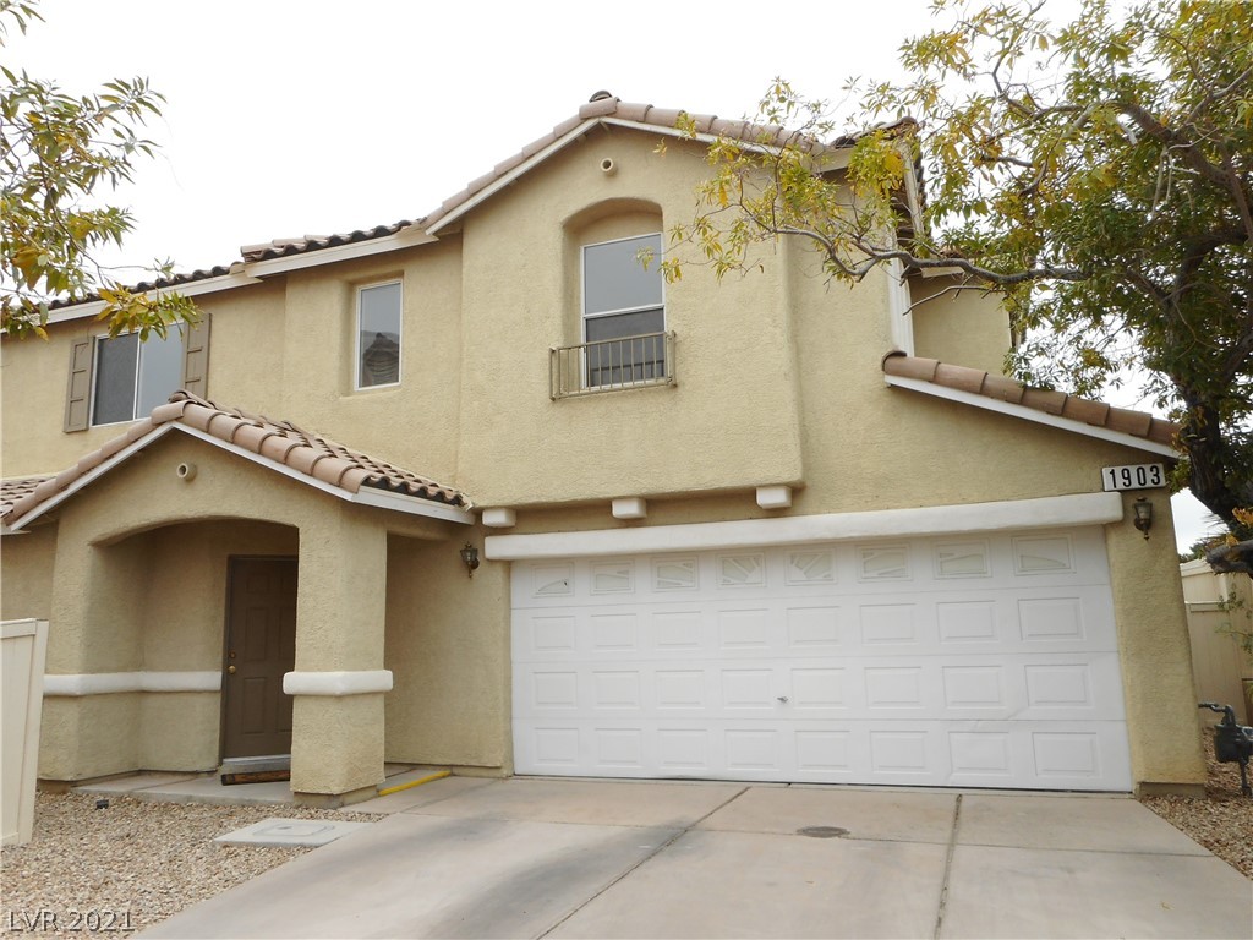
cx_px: 626
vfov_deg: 54.9
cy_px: 470
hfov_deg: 69.4
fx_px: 905
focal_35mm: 25
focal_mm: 4.5
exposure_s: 1/100
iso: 80
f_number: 3.7
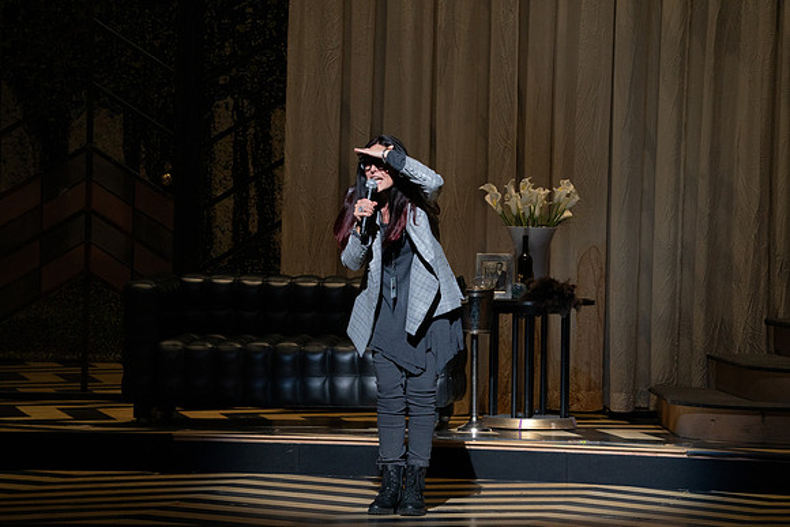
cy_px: 264
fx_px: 4390
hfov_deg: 10.3
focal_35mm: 200
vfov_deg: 6.9
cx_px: 395
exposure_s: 1/160
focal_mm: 200
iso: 3200
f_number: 13
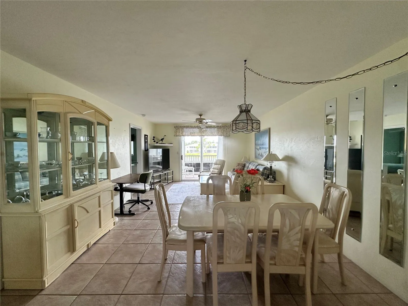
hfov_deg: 102.1
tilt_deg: -2.1
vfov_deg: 85.7
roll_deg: -0.3
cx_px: 204
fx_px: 165
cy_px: 153
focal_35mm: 14
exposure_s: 1/99
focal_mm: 2.22
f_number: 2.2
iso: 160
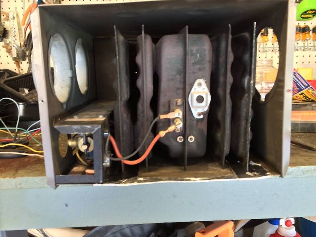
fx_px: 283
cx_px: 161
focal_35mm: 31
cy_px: 115
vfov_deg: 45.4
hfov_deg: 58.3
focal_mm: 4.12
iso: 125
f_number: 2.2
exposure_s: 1/30
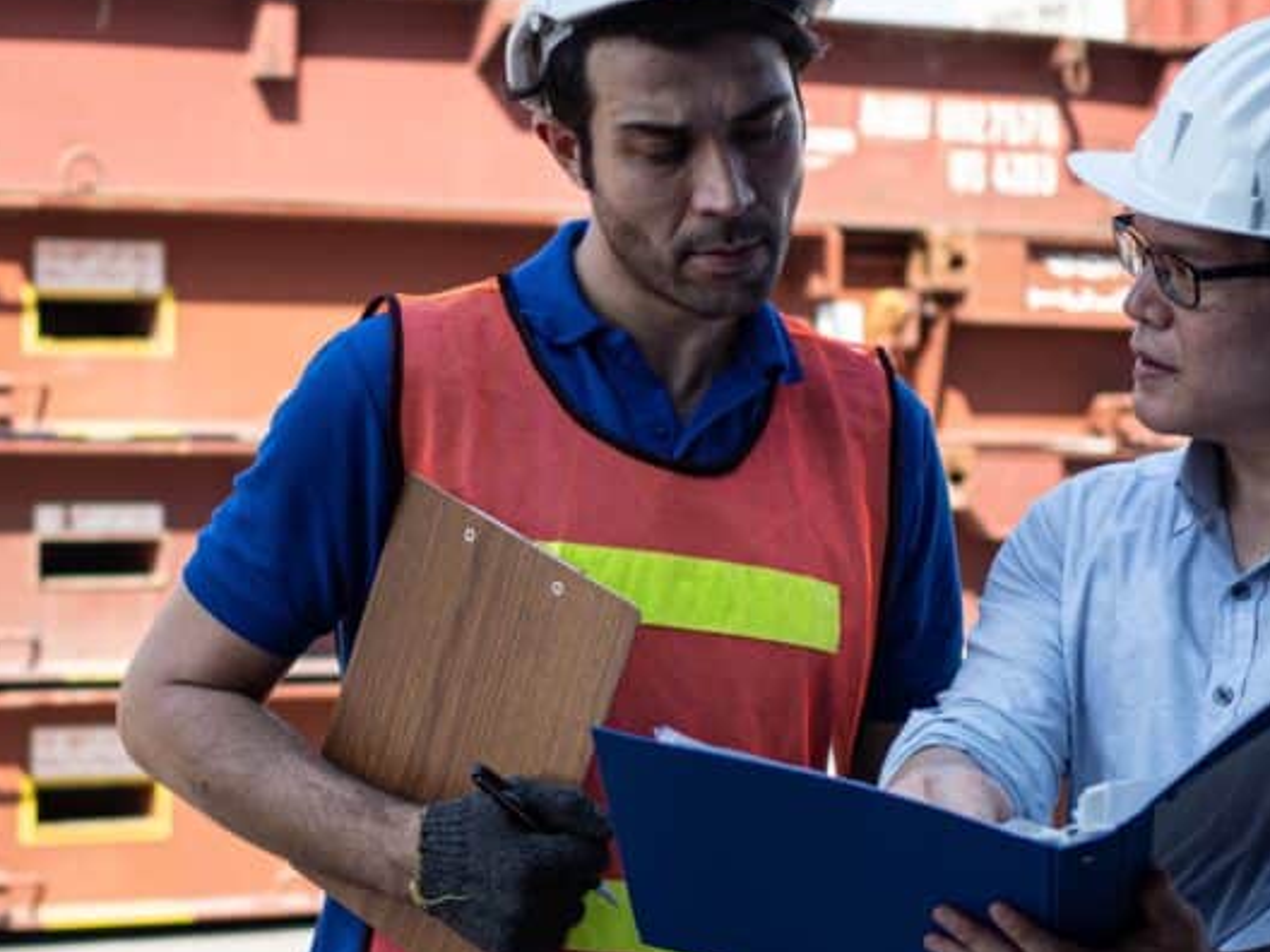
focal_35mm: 97
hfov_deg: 20.2
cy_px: 466
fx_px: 3559
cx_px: 404
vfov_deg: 15.2
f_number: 1.8
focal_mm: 25
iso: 200
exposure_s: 1/3200
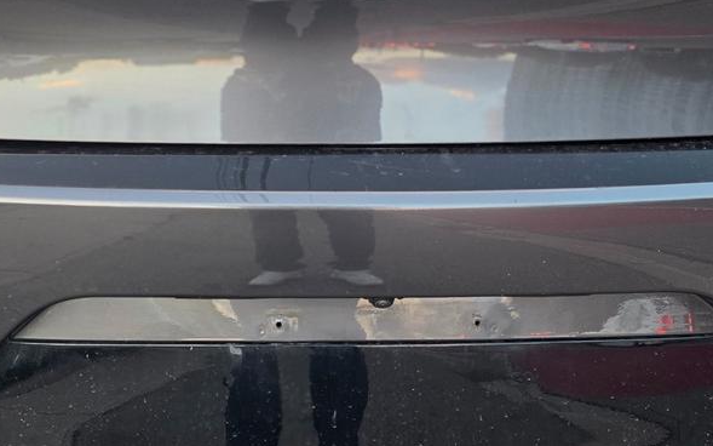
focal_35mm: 53
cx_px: 298
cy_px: 110
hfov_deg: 38.1
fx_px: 1030
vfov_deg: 24.1
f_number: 1.7
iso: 200
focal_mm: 6.25
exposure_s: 1/180
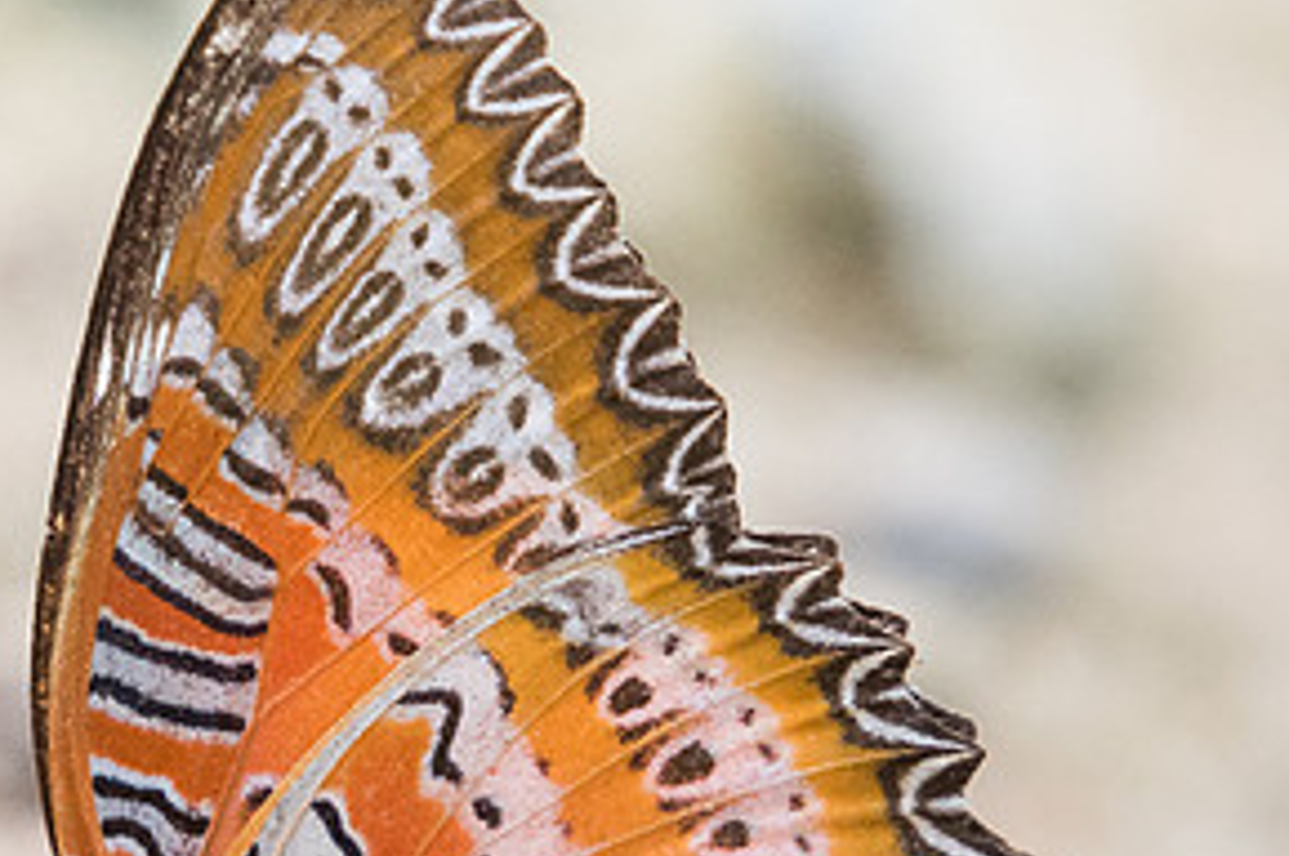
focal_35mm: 1787
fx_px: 63911
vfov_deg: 0.8
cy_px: 676
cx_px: 446
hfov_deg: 1.2
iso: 1000
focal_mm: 400
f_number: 6.3
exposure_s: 1/400
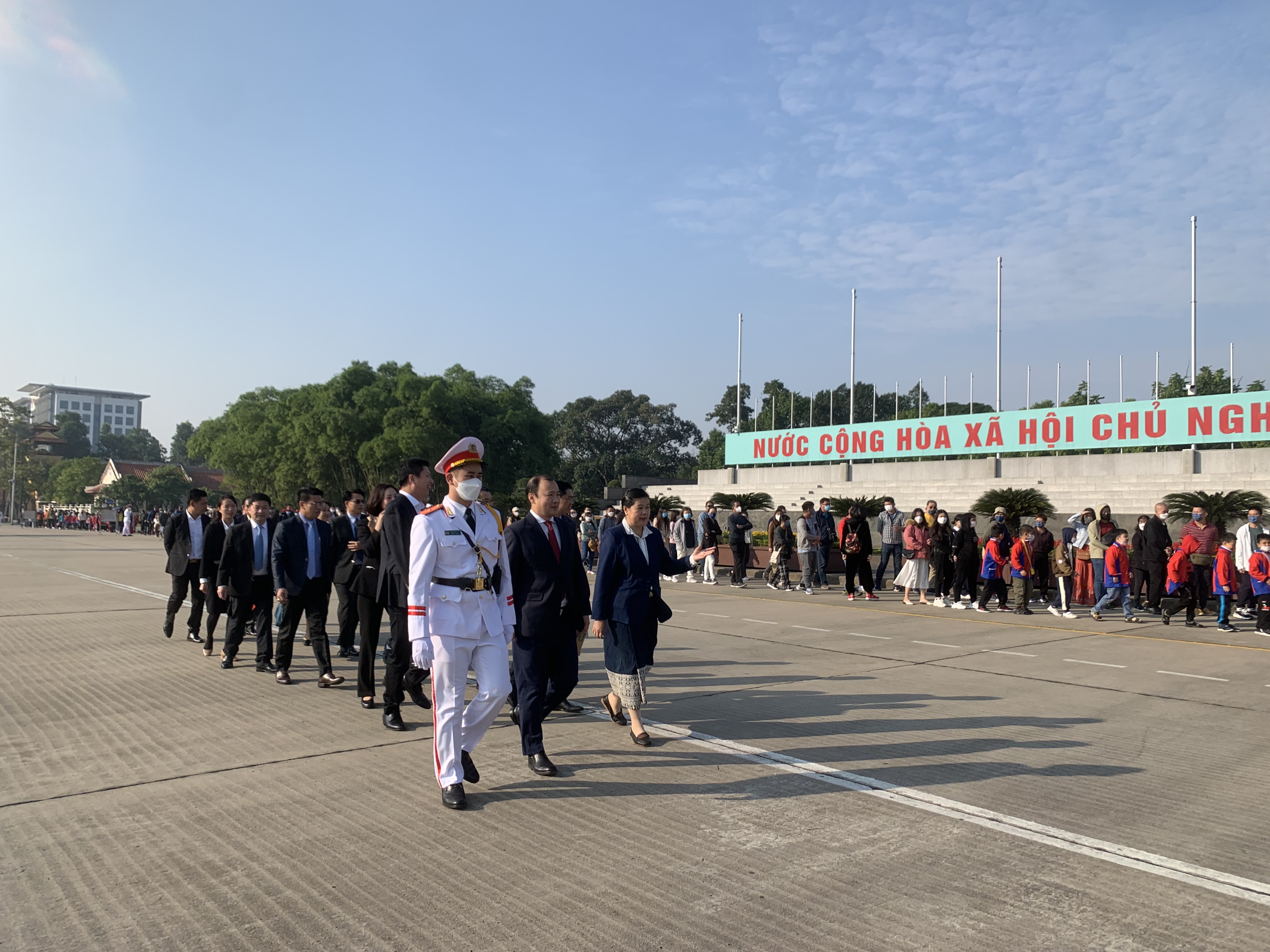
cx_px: 635
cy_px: 476
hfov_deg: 67.3
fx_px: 954
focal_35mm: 26
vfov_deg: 53.1
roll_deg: +0.6
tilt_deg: +0.5
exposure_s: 1/2481
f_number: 1.8
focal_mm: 4.25
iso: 25
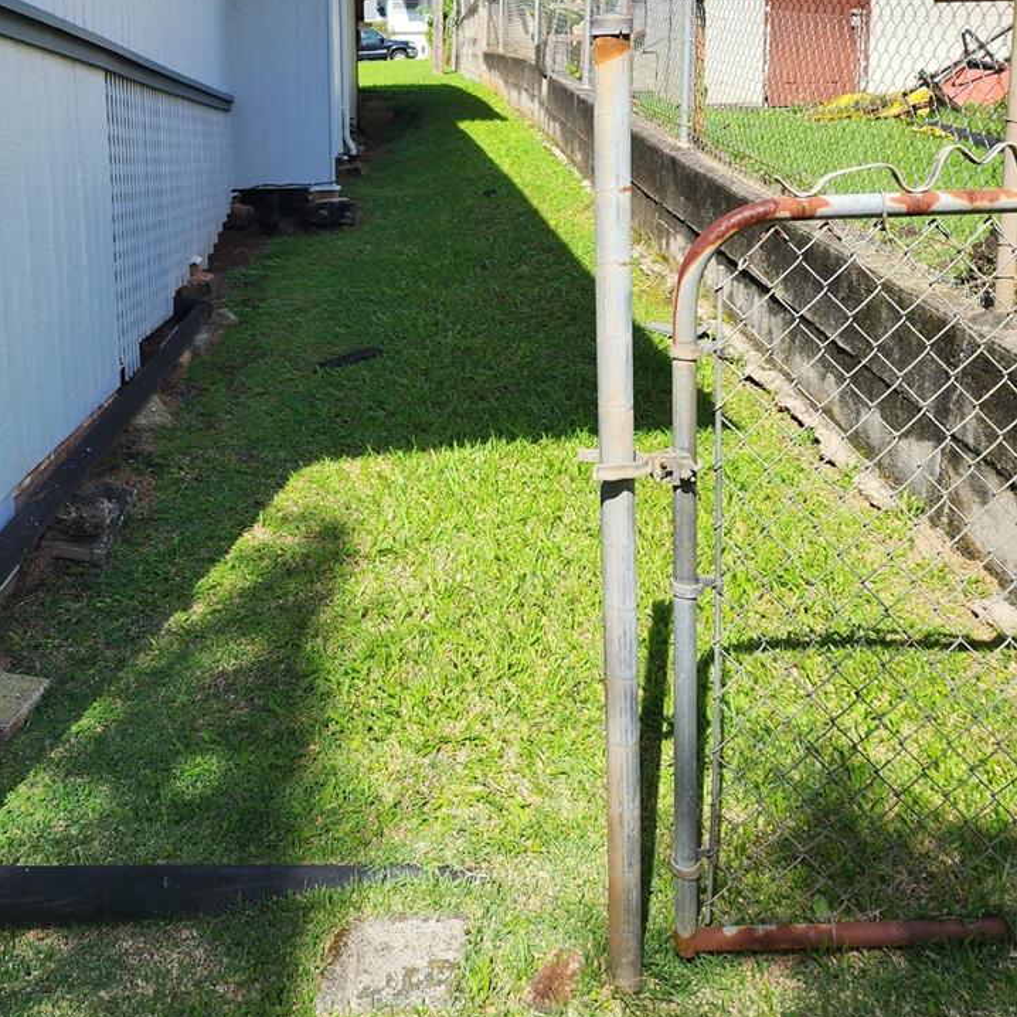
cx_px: 409
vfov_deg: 47.2
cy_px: 299
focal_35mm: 34
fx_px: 1130
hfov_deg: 48.2
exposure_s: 1/662
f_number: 1.8
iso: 12
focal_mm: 6.4
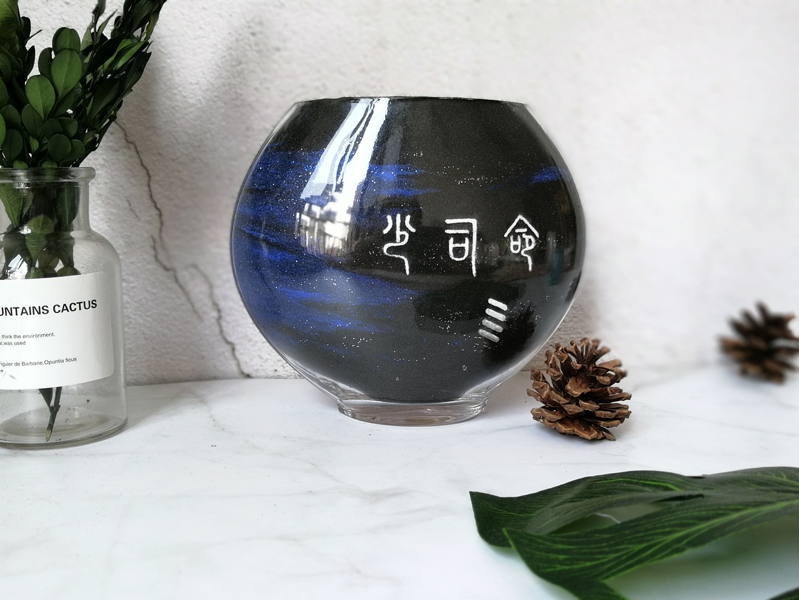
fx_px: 854
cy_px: 300
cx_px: 400
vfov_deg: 38.7
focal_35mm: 37
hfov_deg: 50.1
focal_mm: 3.95
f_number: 4
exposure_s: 1/50
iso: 100
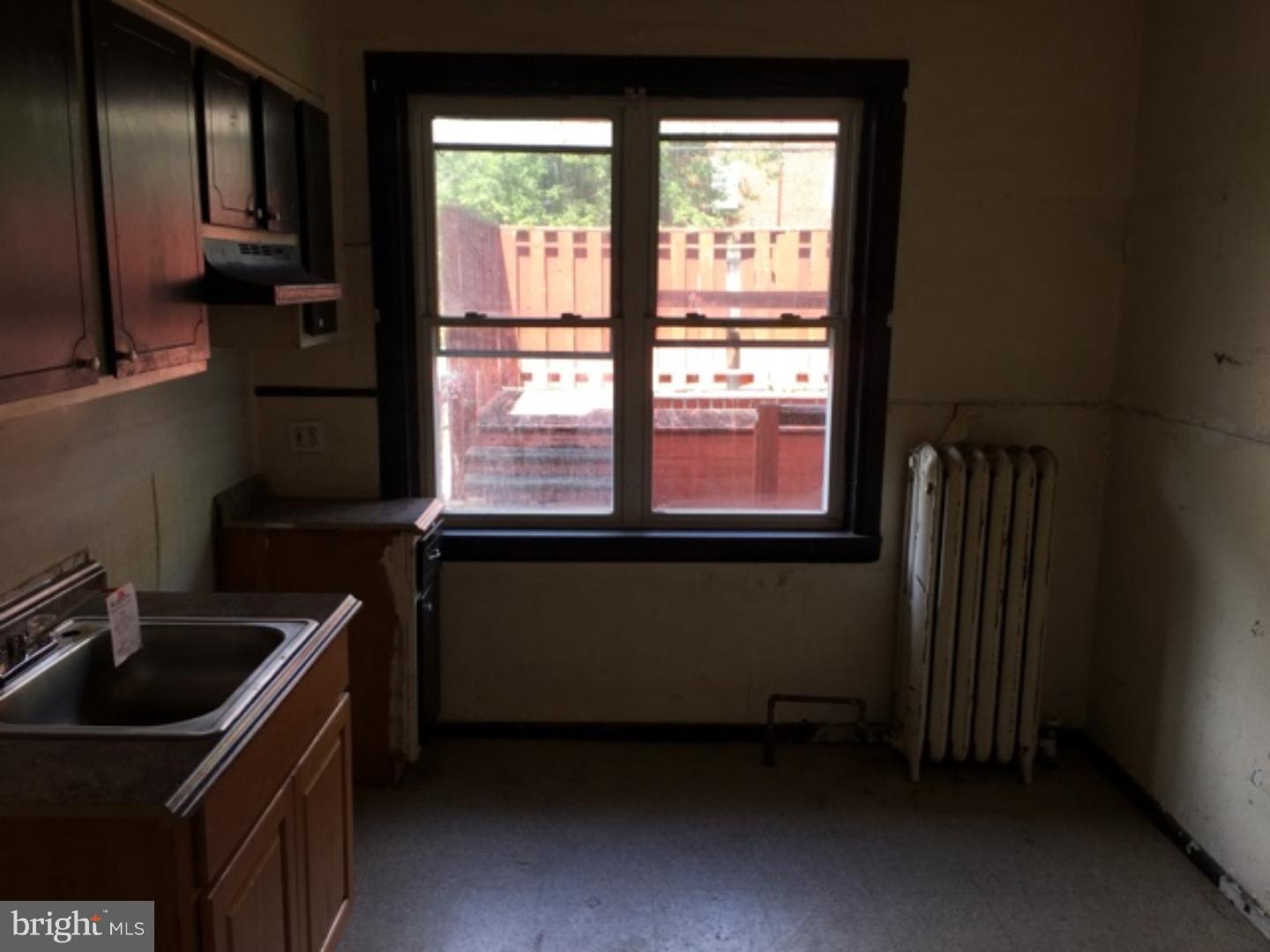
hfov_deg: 61.7
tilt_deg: -8.6
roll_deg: -1.3
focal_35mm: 29
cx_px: 635
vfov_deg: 48.2
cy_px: 476
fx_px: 1064
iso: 25
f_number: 2.2
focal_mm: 4.15
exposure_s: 1/60
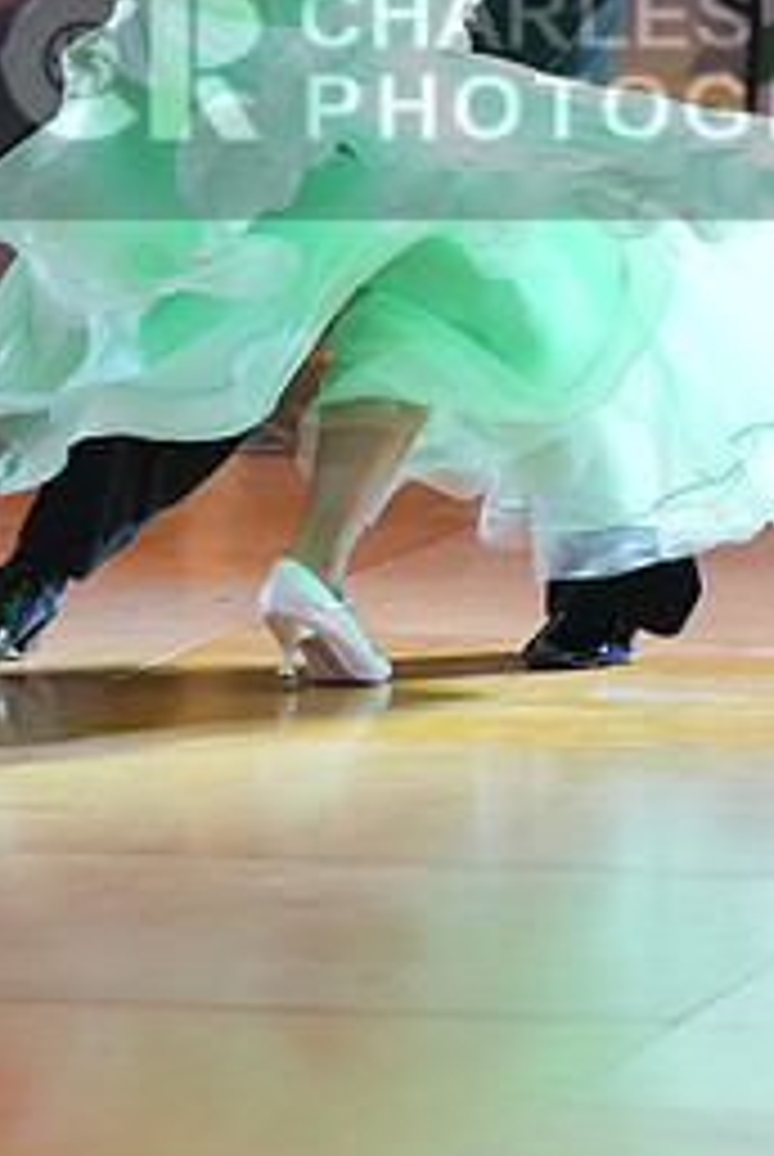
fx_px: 13636
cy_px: 72
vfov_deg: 4.8
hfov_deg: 3.3
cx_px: 578
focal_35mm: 424
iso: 4000
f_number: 4
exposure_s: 1/400
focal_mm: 188
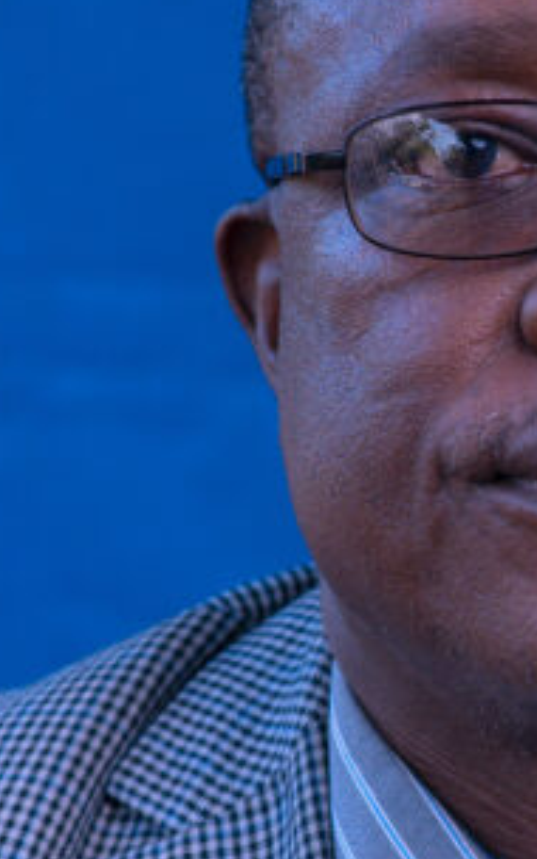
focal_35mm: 436
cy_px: 639
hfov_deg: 3.0
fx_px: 10209
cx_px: 606
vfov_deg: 4.8
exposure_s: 1/200
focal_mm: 85
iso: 160
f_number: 3.5
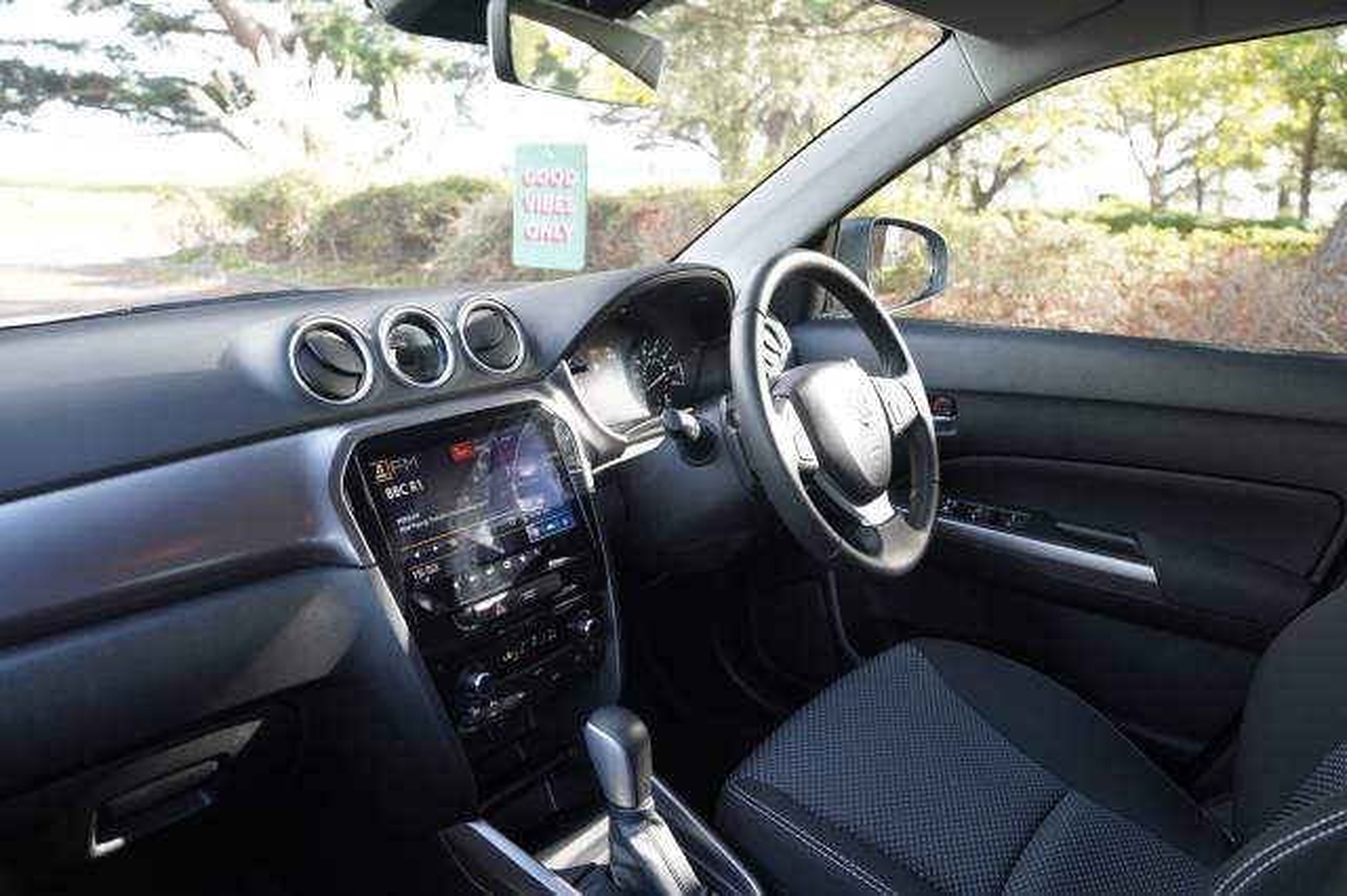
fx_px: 897
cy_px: 448
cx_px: 674
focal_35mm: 24
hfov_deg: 73.8
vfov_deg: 53.1
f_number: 4
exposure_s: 1/60
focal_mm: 24
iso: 500
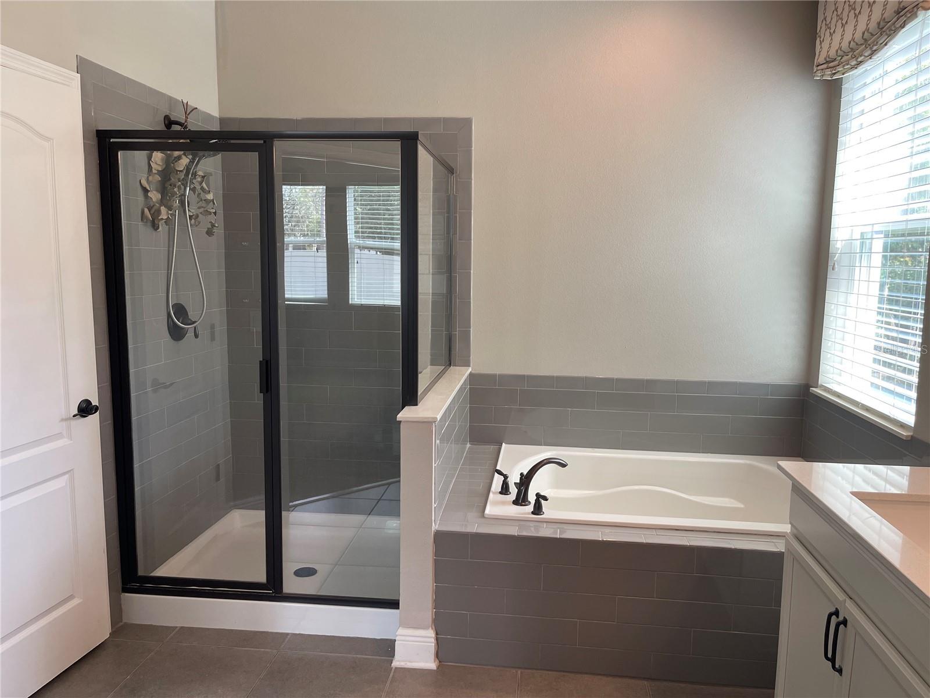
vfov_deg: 54.9
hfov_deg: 69.4
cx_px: 465
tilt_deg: -8.0
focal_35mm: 25
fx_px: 672
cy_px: 349
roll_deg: -0.8
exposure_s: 1/120
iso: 100
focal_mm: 5.1
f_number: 1.6
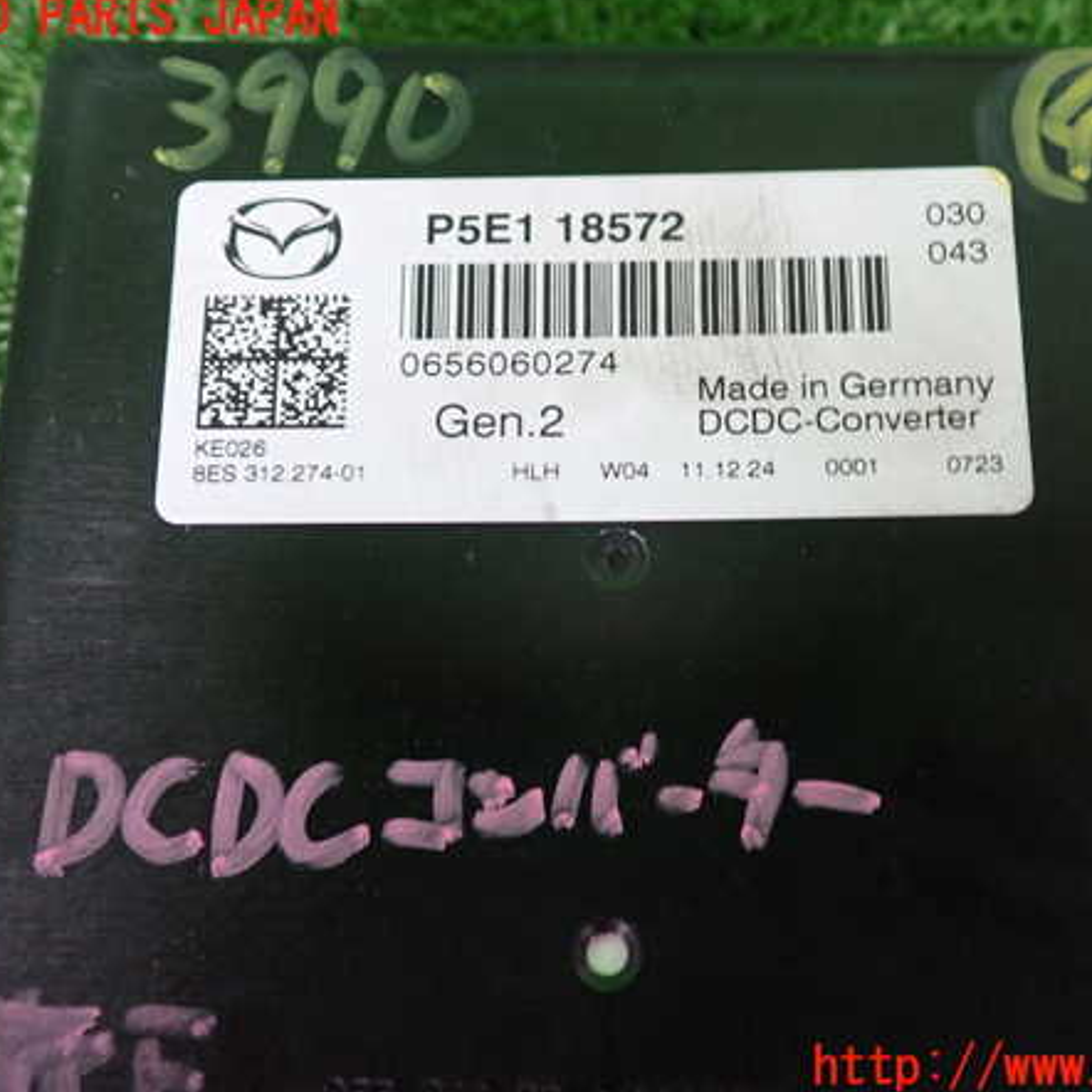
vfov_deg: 46.0
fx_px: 1285
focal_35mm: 36
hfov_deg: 45.9
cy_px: 544
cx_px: 630
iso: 400
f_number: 2.3
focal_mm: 5.4
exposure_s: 1/30
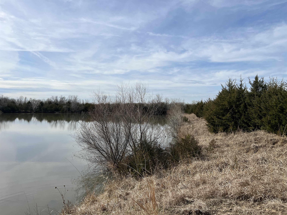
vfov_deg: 53.1
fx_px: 216
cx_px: 144
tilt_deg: +1.1
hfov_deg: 67.3
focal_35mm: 26
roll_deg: +0.1
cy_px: 108
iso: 50
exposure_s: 1/8000
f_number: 1.5
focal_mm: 5.7
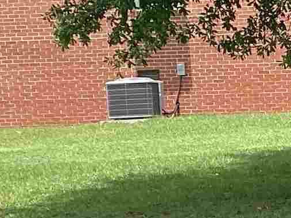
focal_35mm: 188
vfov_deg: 7.9
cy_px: 220
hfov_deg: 9.8
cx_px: 584
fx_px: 1580
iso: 25
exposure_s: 1/741
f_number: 2.4
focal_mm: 3.3
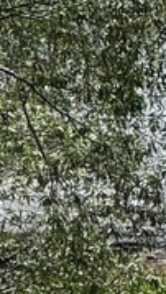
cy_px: 150
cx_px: 347
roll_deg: +0.6
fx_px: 4871
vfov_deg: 3.5
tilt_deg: -2.6
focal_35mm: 624
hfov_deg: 1.9
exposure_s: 1/1488
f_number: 2.8
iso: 25
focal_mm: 9
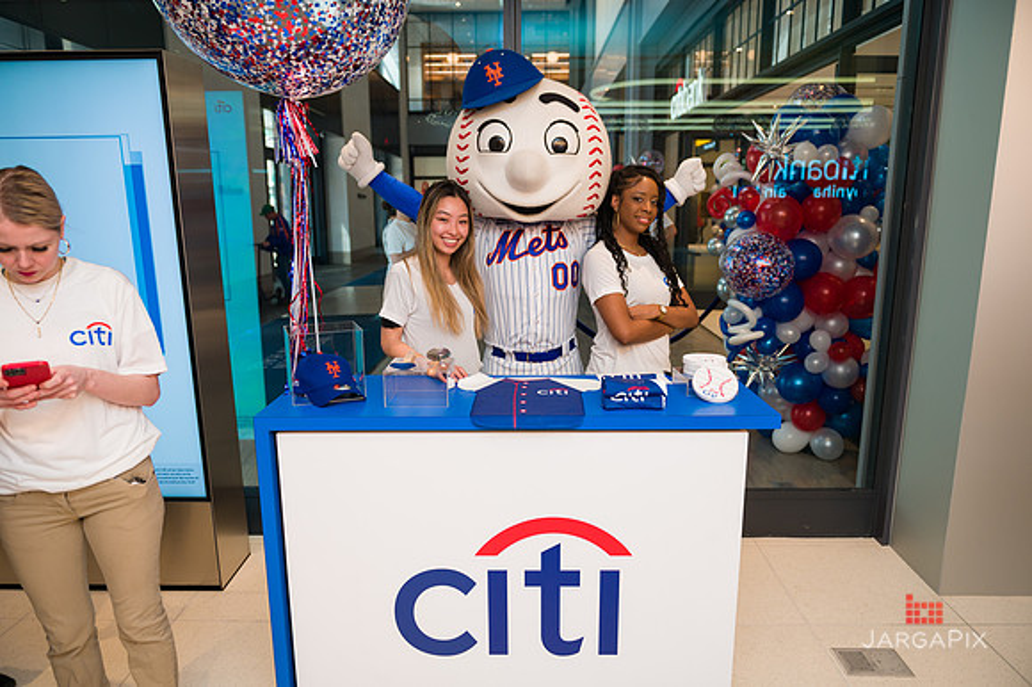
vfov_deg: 53.1
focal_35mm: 24
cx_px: 516
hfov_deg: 73.8
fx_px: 688
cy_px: 344
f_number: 4
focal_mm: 24
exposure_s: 1/160
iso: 400
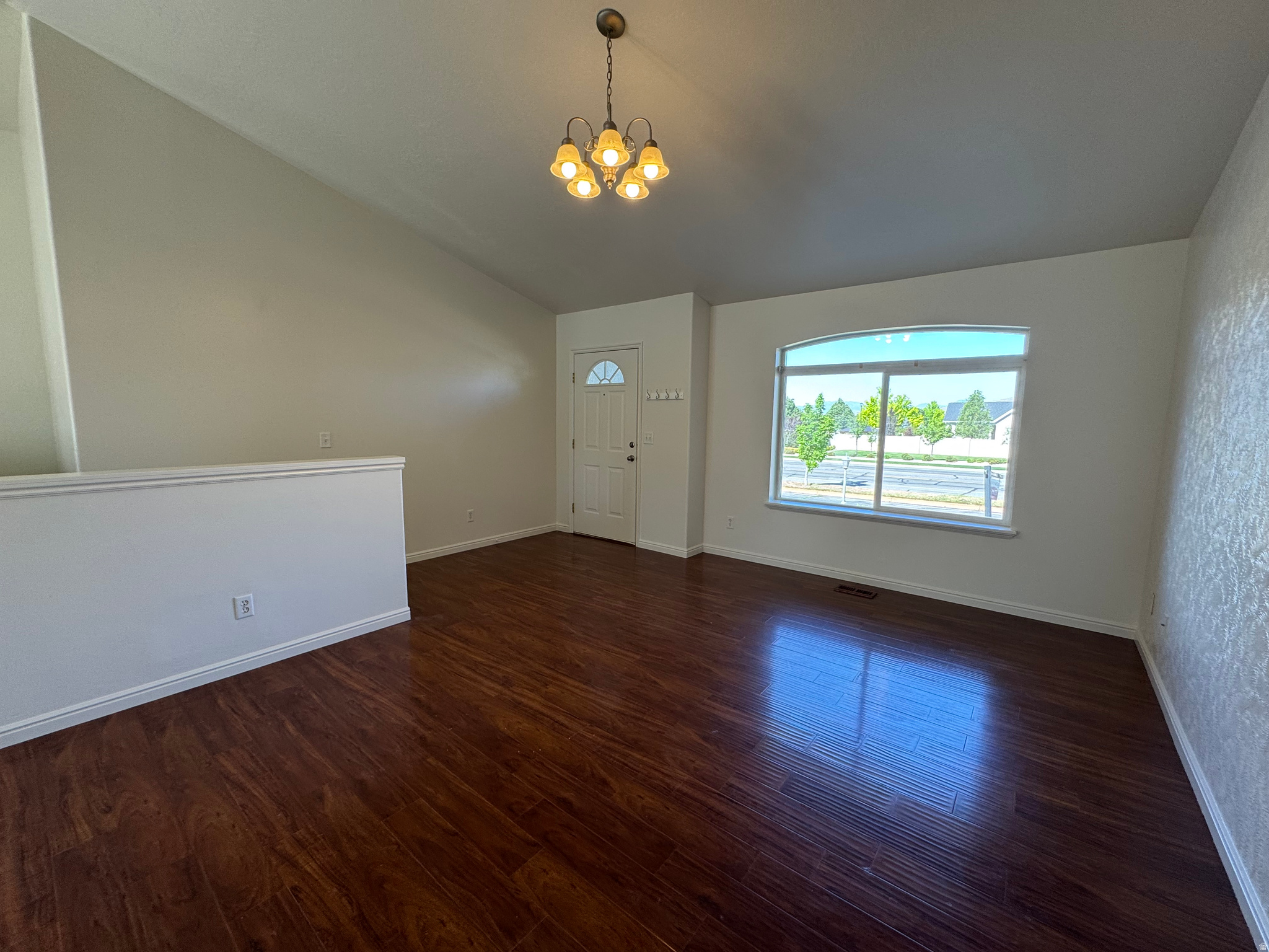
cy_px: 476
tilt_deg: -7.2
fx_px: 513
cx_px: 634
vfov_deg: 85.7
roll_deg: -0.8
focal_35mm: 14
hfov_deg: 102.1
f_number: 2.2
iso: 80
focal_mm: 2.22
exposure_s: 1/120
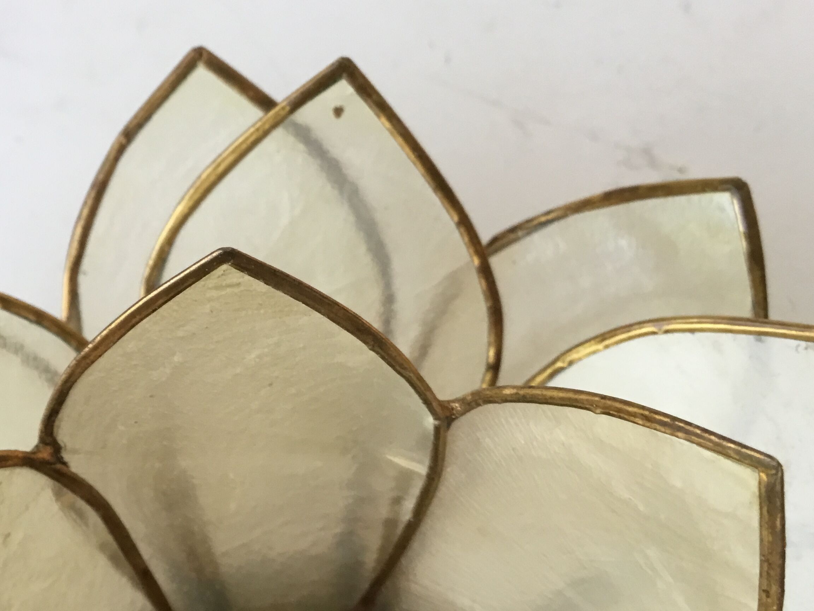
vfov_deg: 32.8
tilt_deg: -70.7
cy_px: 337
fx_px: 1035
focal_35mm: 44
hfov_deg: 42.7
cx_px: 322
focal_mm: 3.3
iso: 100
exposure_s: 1/33
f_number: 2.4
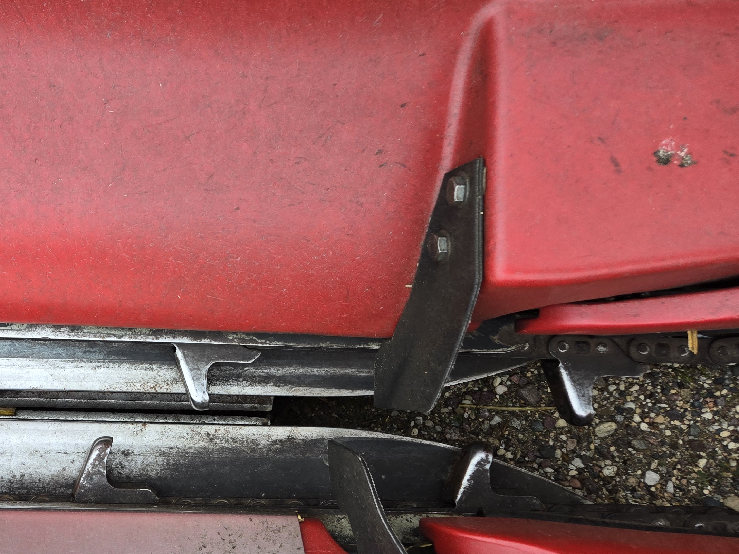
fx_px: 918
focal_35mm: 43
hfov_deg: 40.7
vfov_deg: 33.5
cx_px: 80
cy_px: 330
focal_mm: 5.4
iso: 50
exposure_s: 1/180
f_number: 1.8
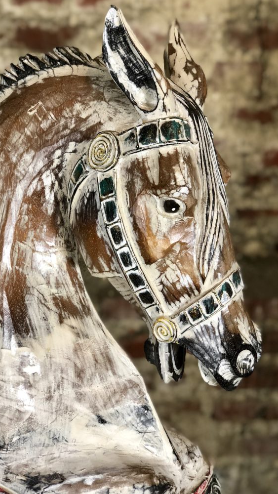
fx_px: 760
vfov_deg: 36.0
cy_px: 249
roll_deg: -1.3
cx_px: 127
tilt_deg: -16.0
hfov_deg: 20.7
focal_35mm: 58
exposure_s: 1/25
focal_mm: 6
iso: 125
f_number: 2.4
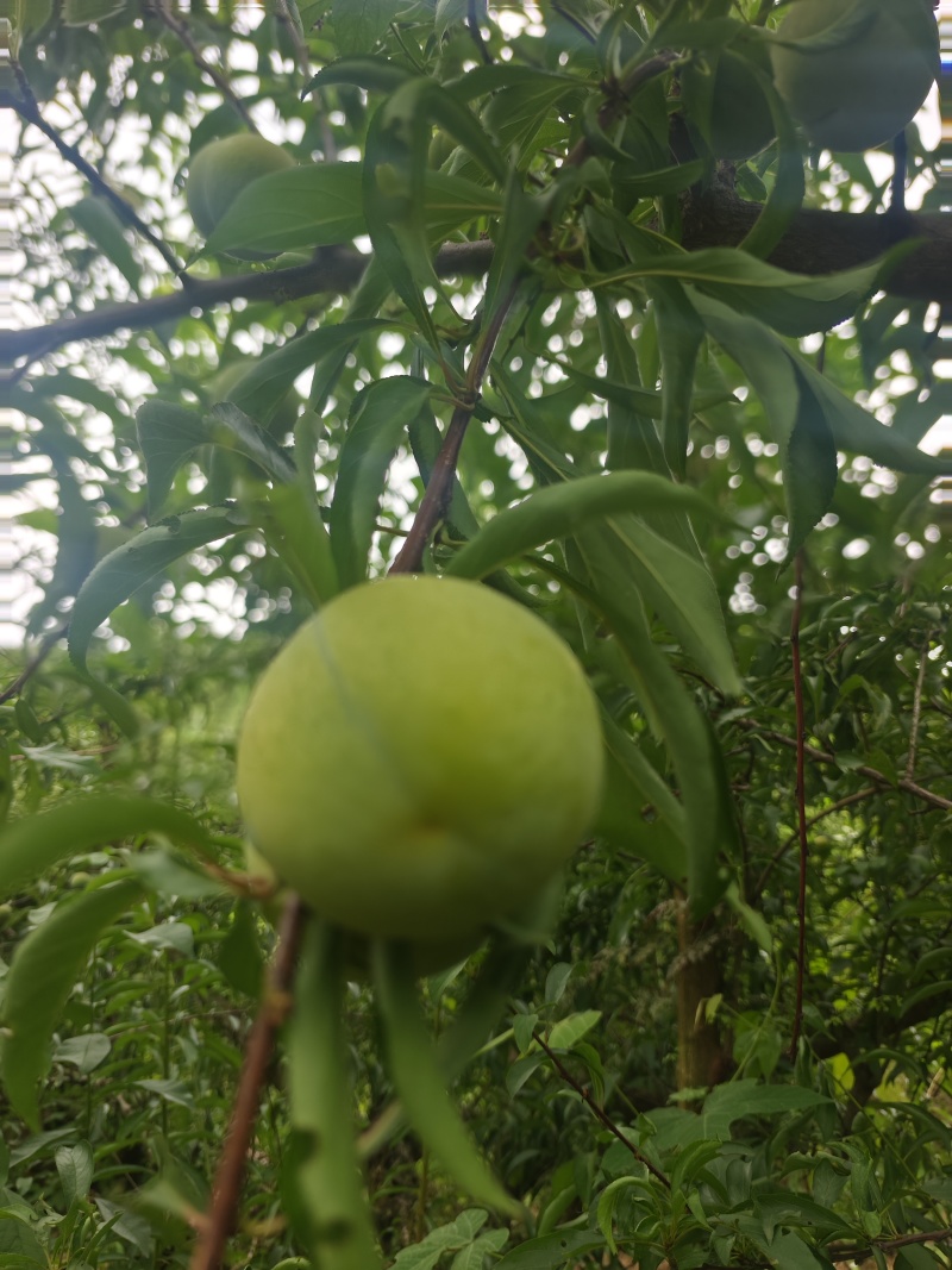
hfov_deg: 56.8
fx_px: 880
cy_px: 635
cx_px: 476
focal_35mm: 24
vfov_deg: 71.6
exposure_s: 1/187
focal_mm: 5.84
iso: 50
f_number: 1.6
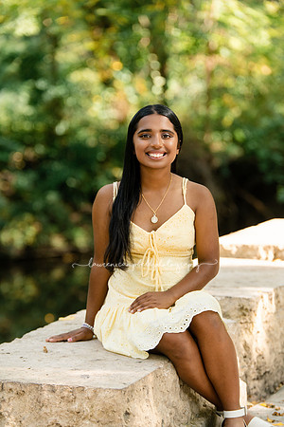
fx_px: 1597
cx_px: 142
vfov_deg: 15.2
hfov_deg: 10.2
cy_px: 214
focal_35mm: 135
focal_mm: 135
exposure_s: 1/640
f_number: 3.5
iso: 400
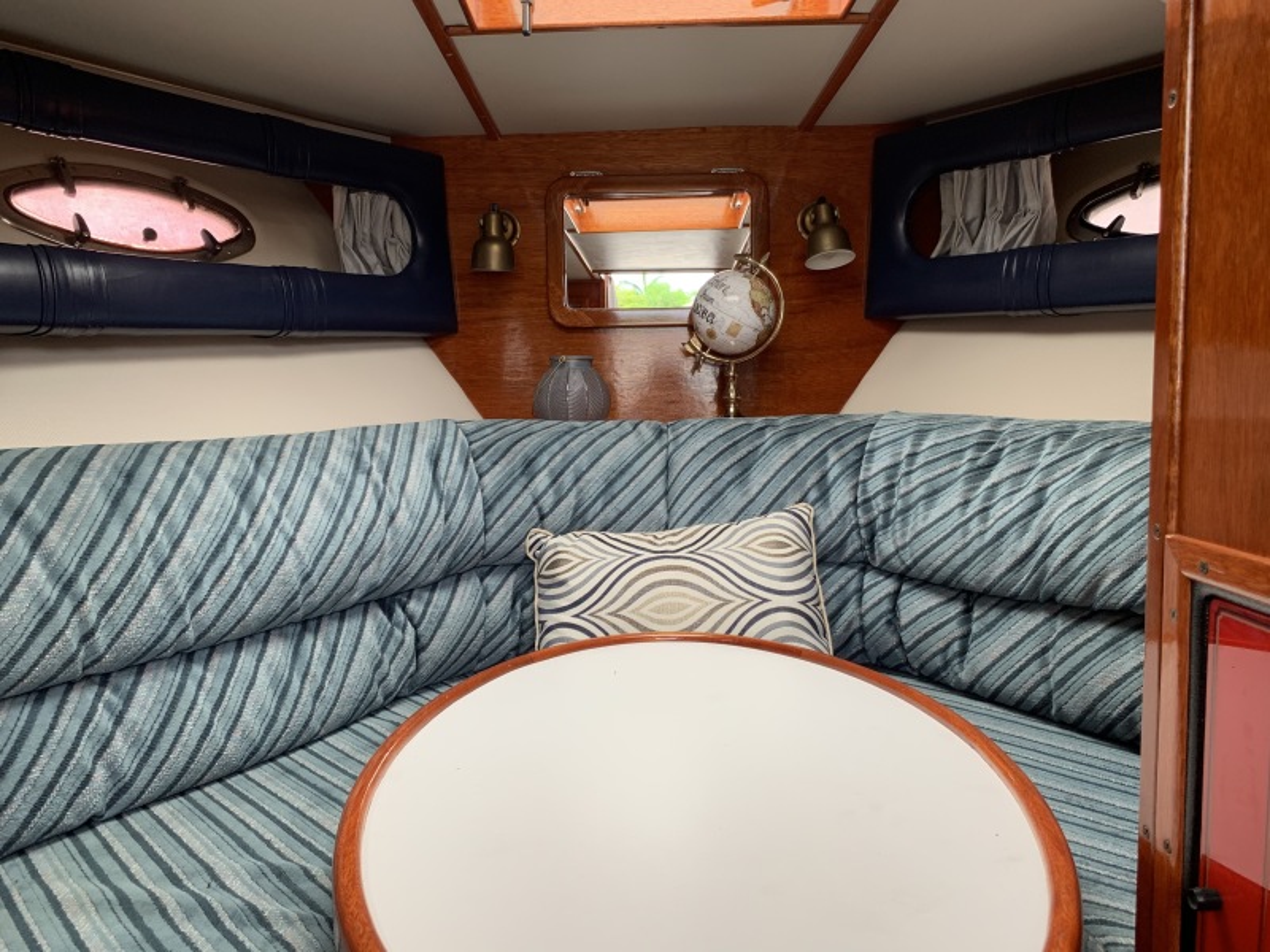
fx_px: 954
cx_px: 635
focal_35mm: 26
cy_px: 476
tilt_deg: -5.6
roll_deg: -0.1
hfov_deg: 67.3
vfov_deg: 53.1
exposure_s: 1/121
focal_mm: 4.25
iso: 64
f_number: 1.8
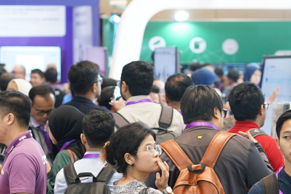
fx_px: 1544
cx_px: 89
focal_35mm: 191
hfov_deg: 10.8
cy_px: 96
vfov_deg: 7.2
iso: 1000
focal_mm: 85
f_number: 3.2
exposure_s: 1/100
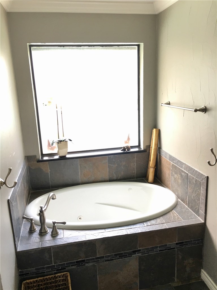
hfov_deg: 48.2
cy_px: 145
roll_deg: +1.2
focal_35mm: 29
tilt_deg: -12.6
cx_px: 108
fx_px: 242
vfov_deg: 61.7
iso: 25
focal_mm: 4.15
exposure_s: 1/15
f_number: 2.2
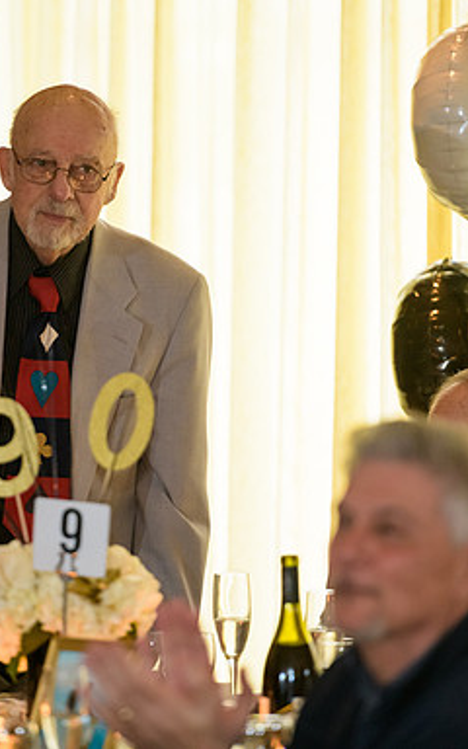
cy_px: 374
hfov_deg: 4.3
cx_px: 99
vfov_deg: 6.8
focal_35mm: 308
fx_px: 6285
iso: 1600
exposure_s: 1/125
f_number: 3.2
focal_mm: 200
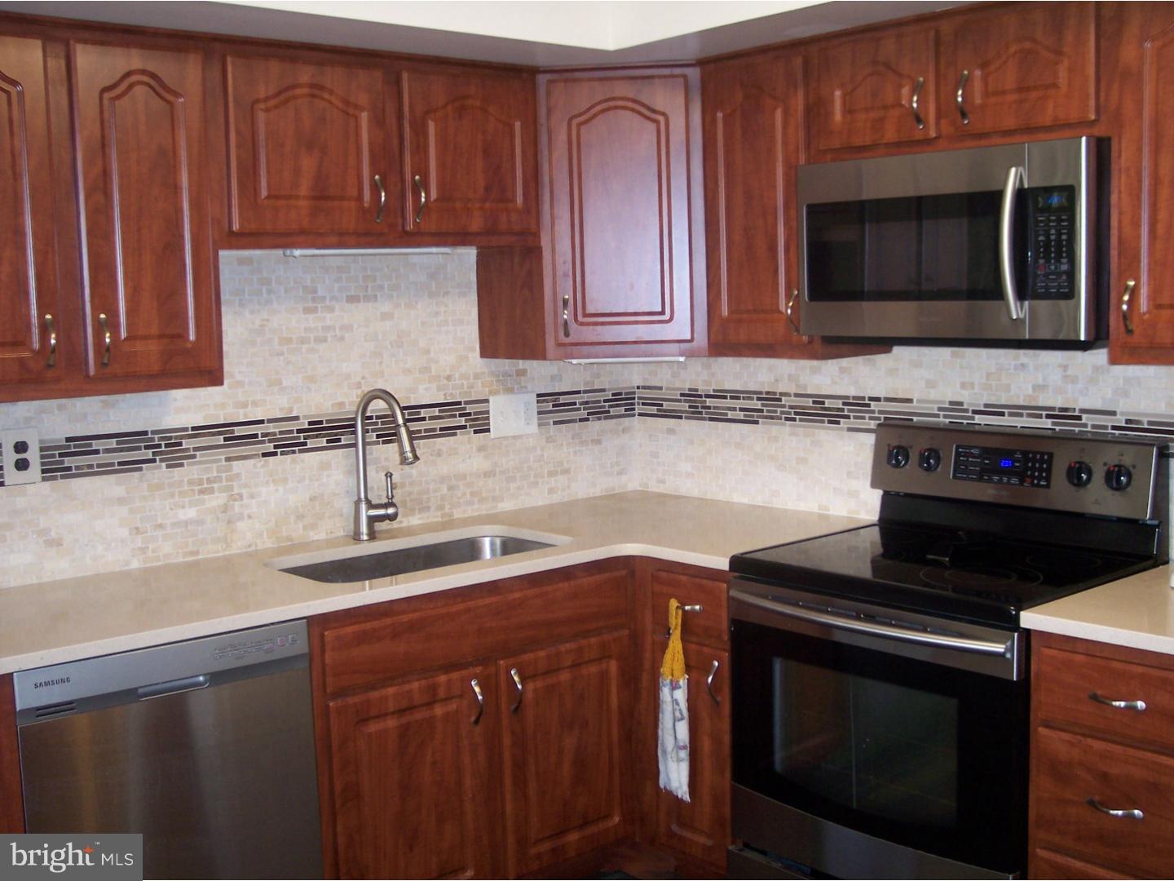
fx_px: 1289
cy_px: 440
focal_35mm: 38
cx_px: 587
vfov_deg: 37.7
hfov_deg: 49.0
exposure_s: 1/30
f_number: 2.8
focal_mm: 8
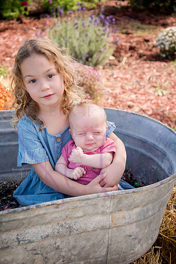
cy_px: 132
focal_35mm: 68
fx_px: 499
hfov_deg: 20.0
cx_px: 88
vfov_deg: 29.7
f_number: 6.3
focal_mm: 68
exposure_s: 1/500
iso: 400
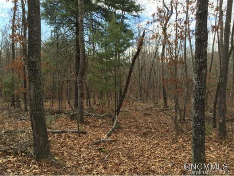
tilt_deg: -3.8
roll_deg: +1.0
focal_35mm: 29
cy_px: 88
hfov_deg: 61.6
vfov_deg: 48.3
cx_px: 117
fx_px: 196
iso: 32
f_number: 2.2
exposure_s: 1/608
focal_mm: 4.15
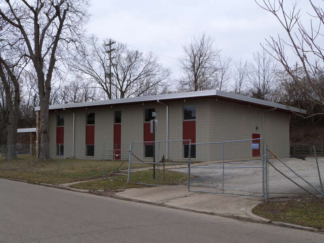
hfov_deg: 42.9
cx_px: 162
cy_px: 122
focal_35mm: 44
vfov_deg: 32.9
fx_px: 412
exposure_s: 1/200
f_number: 4.5
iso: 100
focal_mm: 7.9
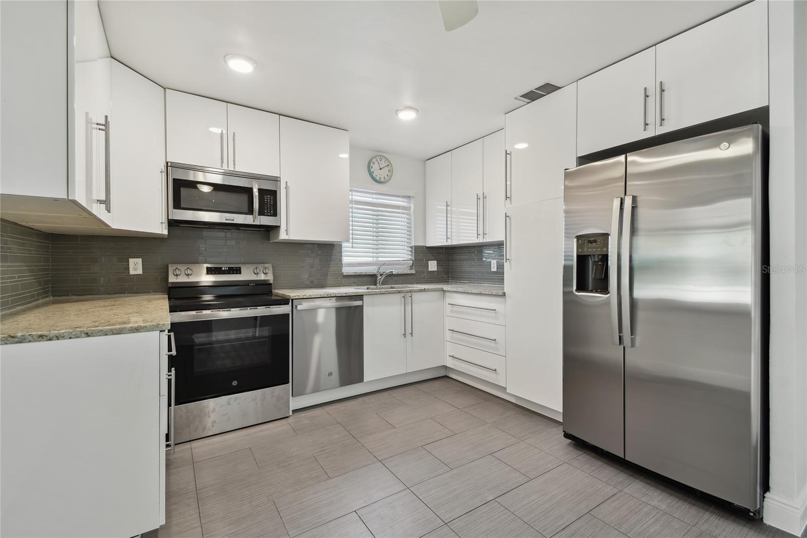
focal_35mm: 15
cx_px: 404
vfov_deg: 77.3
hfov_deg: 100.4
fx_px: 336
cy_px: 269
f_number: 7.1
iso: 100
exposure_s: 1/10
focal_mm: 10
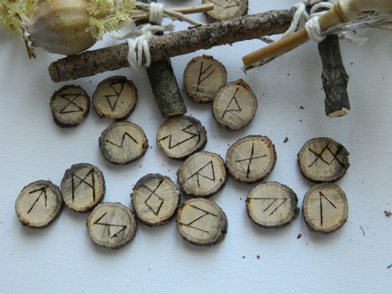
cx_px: 196
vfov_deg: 25.7
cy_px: 147
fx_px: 645
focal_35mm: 57
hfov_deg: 33.8
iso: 400
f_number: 3.8
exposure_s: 1/50
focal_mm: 10.2
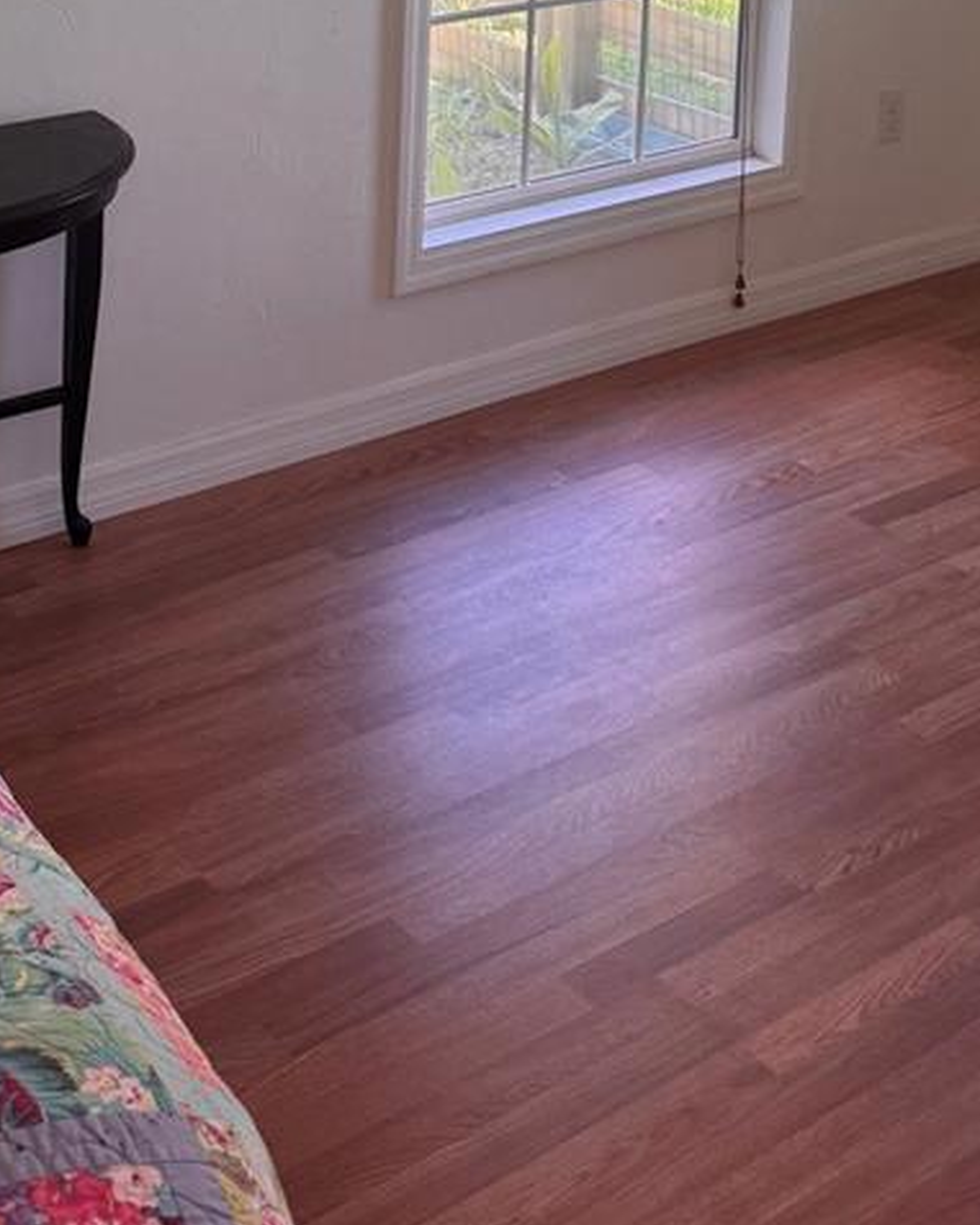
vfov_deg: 28.5
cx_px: 638
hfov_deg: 25.7
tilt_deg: -8.6
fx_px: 2138
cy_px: -175
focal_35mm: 59
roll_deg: -2.8
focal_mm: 6.76
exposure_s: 1/121
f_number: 1.78
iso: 125
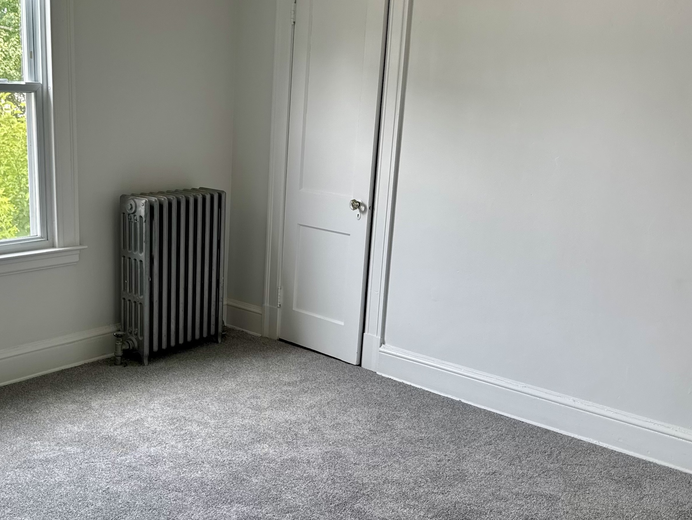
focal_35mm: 41
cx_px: 252
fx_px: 820
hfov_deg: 45.3
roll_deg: -2.2
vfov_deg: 35.1
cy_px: 290
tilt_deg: -14.0
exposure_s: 1/121
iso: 64
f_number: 1.78
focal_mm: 6.76
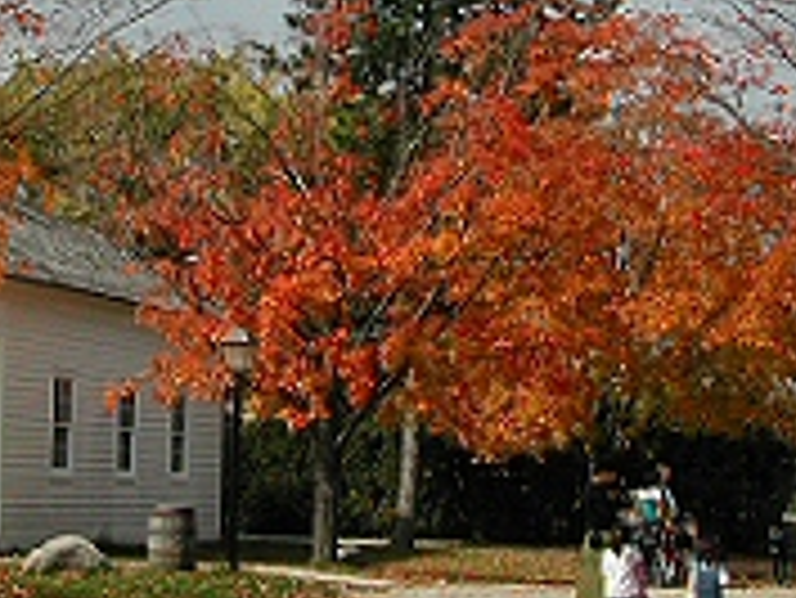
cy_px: 54
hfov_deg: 19.6
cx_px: 155
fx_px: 2278
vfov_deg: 14.8
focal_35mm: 99
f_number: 7.6
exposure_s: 1/323
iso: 100
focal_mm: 8
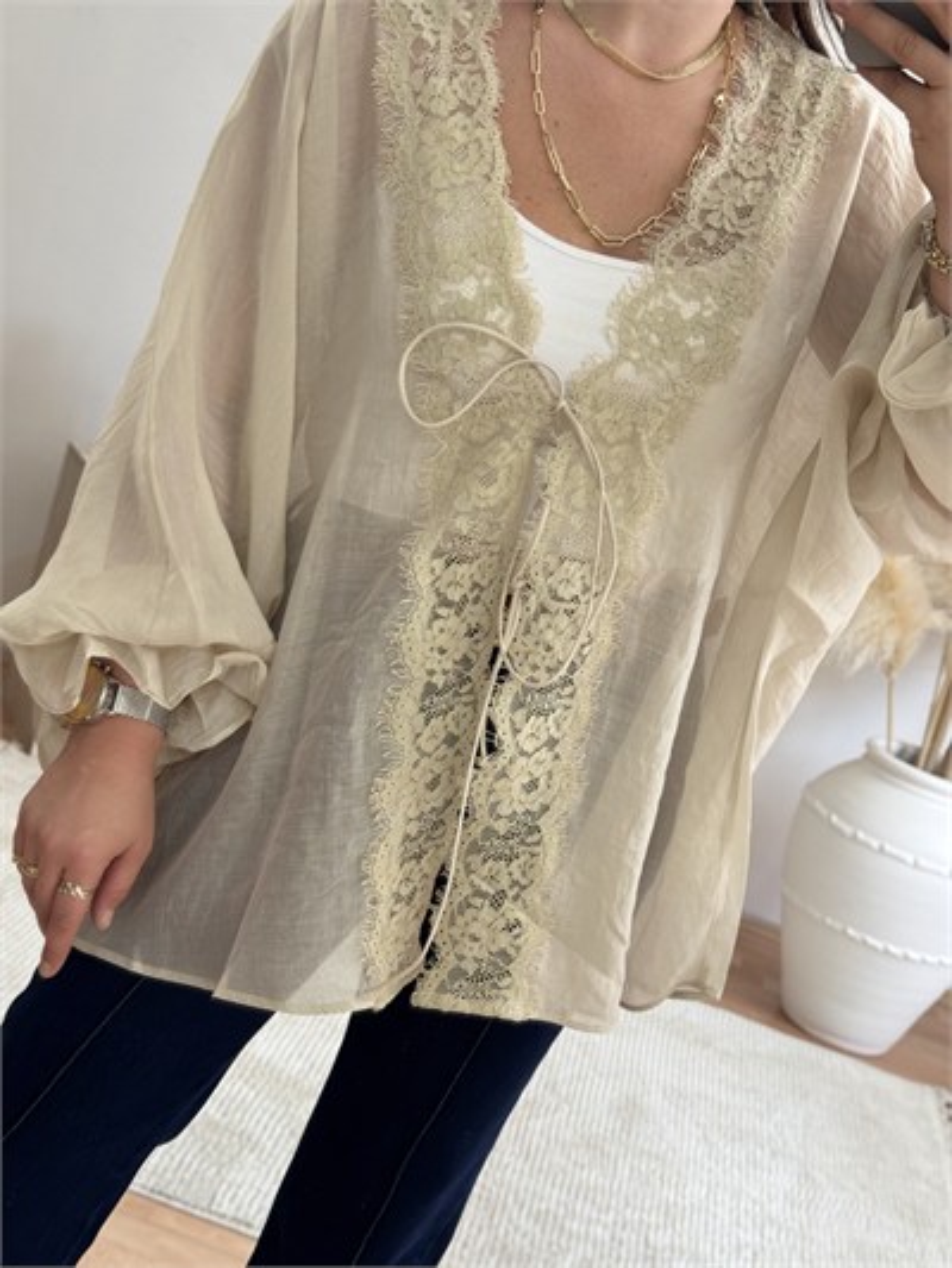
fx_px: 1759
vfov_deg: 39.6
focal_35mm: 48
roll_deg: -14.9
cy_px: 634
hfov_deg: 30.3
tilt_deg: -37.6
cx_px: 476
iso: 50
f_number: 1.78
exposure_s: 1/128
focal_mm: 6.76
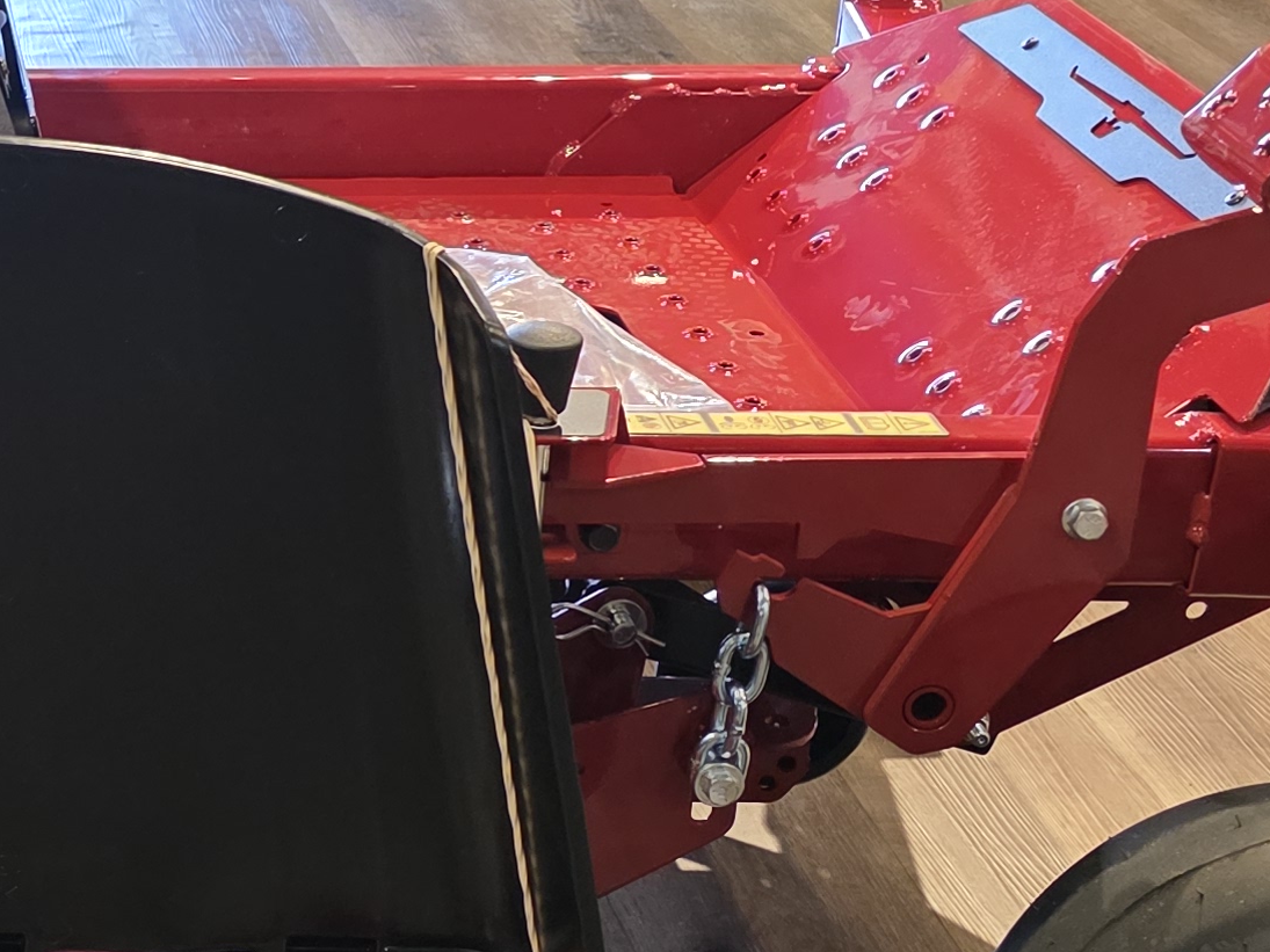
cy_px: 301
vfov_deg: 17.5
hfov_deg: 21.3
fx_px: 3081
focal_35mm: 84
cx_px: -341
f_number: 1.7
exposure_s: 1/120
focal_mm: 6.3
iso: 800
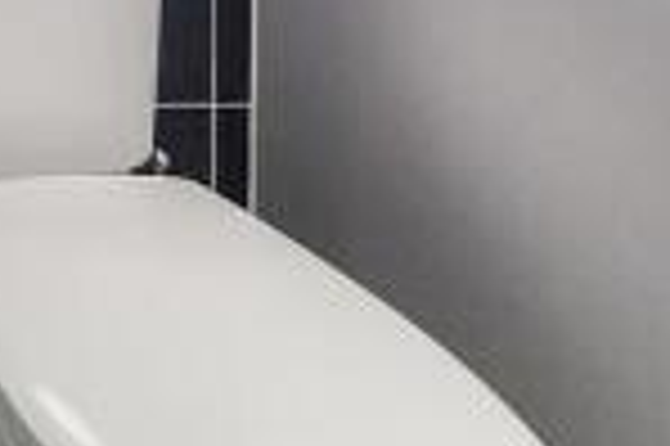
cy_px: -437
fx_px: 985
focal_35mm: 53
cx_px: -504
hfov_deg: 22.9
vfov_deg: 17.9
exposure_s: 1/20
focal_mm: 12
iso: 2000
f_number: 6.3
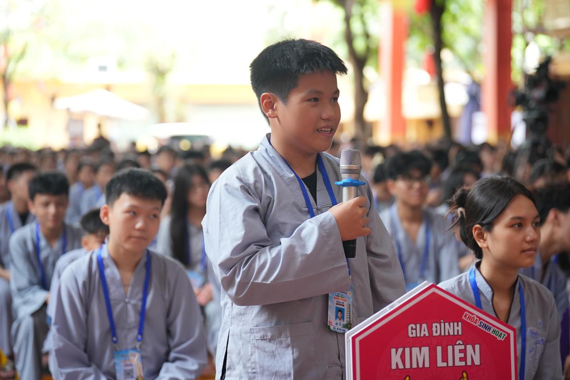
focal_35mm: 84
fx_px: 1330
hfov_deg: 24.2
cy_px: 190
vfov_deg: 16.3
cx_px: 285
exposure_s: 1/200
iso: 1000
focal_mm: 84
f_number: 2.8
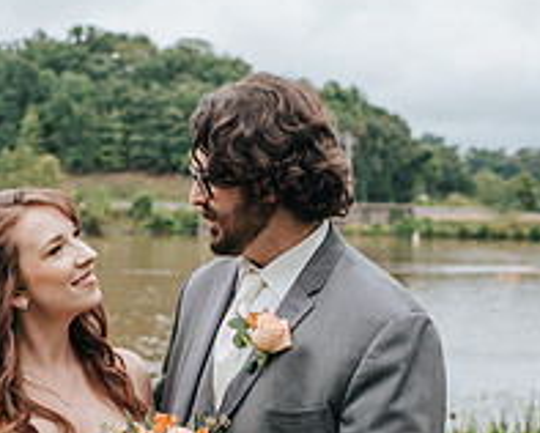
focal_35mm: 75
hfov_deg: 25.1
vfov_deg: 20.1
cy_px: 381
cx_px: 143
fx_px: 1200
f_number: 3.2
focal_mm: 35
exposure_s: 1/640
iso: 100
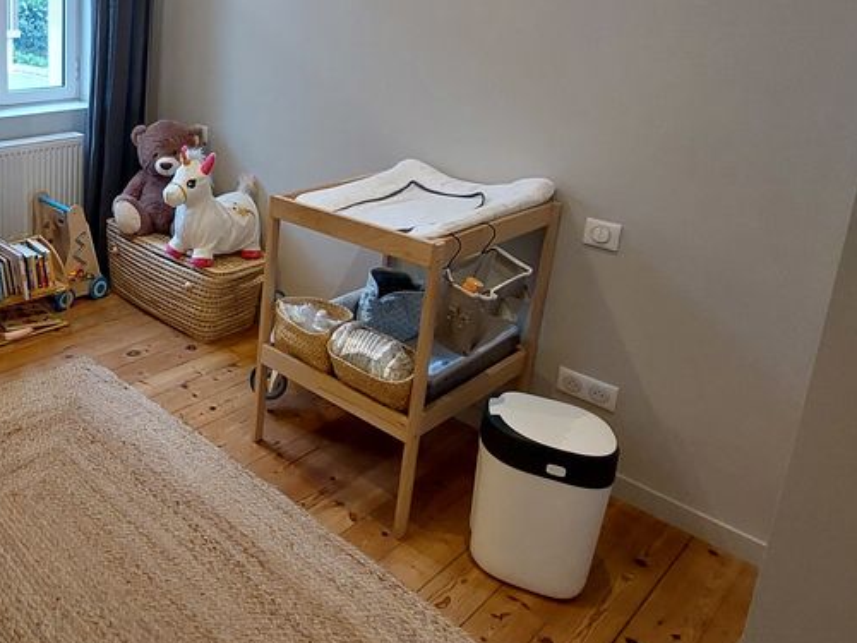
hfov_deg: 56.2
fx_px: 644
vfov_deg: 50.4
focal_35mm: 26
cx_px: 57
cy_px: 146
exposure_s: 1/50
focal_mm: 1.74
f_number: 2.2
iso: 160
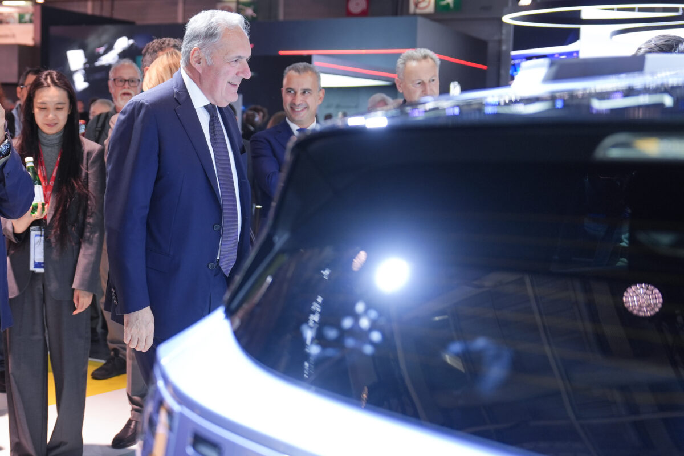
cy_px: 228
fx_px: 665
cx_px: 342
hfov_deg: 54.4
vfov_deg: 37.9
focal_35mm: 35
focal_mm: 35
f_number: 2.8
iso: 500
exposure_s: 1/160
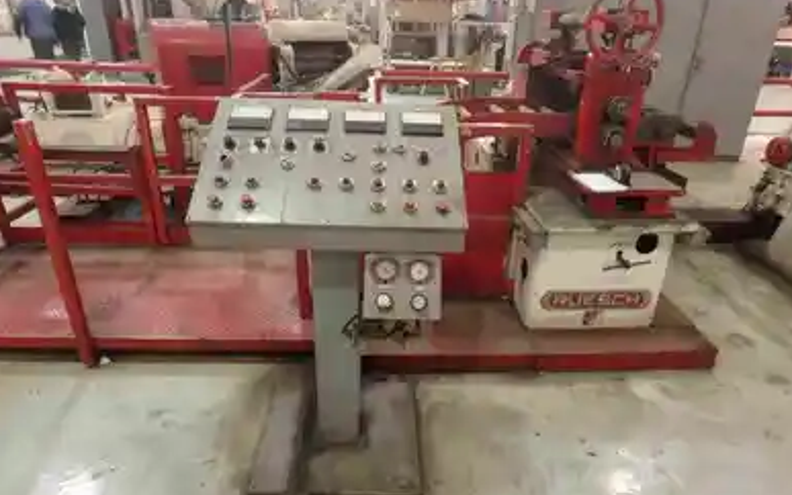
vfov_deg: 52.7
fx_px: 497
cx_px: 403
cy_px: 297
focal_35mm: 23
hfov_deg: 77.1
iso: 800
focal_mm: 3.7
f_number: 3.5
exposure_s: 1/15
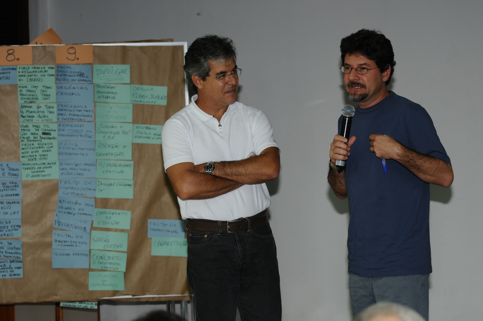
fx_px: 1407
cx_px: 242
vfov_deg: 13.0
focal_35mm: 105
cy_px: 160
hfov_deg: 19.5
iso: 320
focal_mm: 70
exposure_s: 1/40
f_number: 4.5
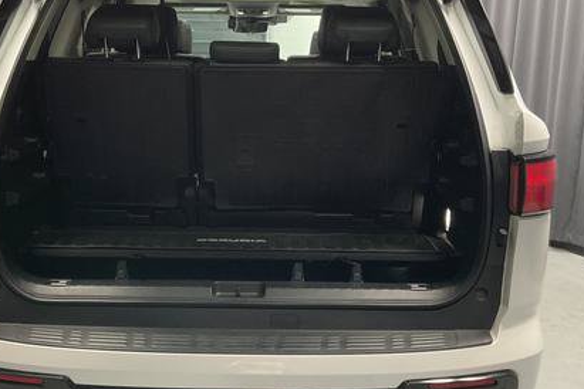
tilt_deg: -14.2
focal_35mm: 47
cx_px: 252
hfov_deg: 41.8
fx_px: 762
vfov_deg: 28.6
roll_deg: -1.7
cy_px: 224
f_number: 1.8
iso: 250
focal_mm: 3
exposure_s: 1/60
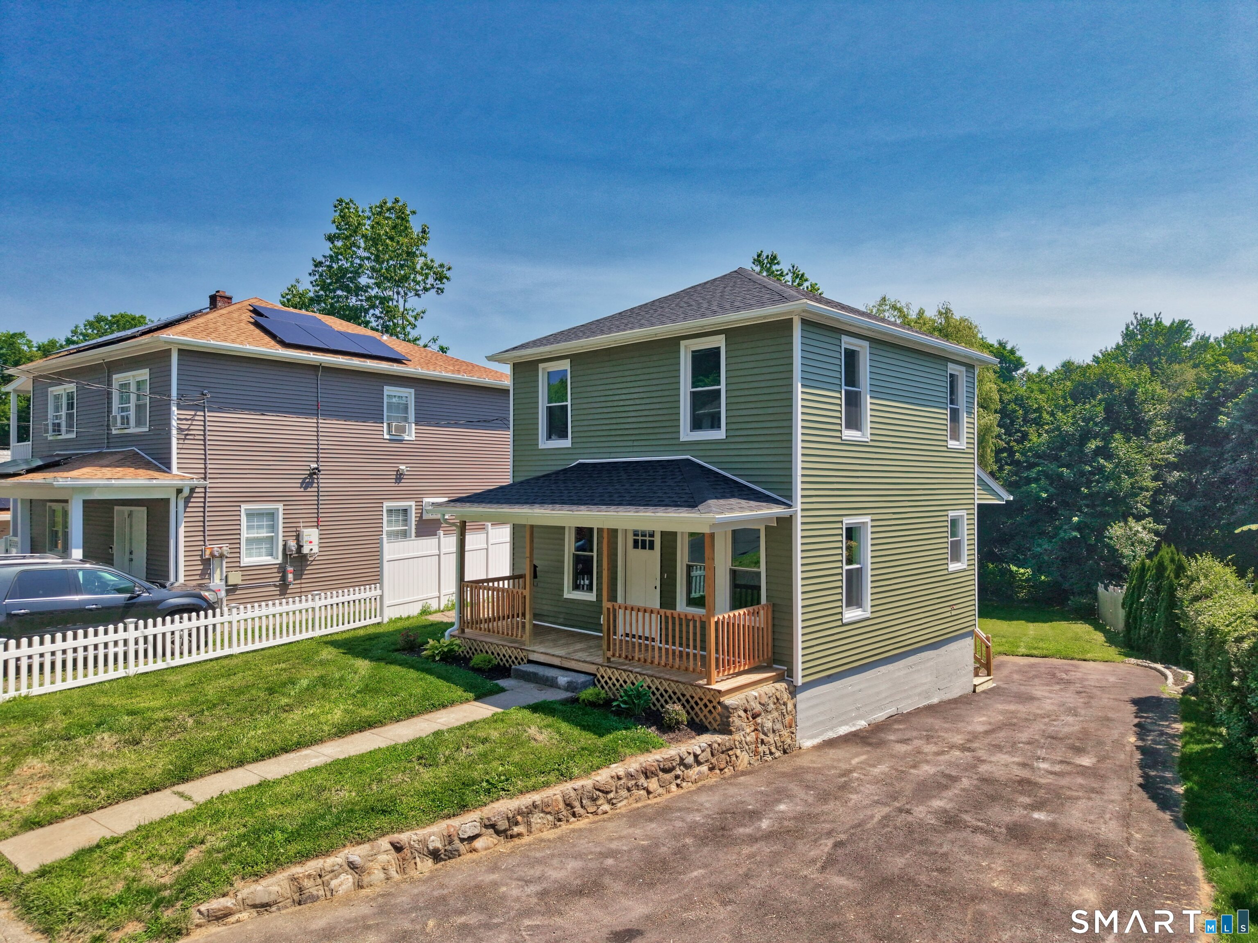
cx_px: 629
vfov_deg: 56.8
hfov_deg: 71.6
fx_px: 872
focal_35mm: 24
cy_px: 472
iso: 190
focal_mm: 8.7
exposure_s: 1/3000
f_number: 1.8
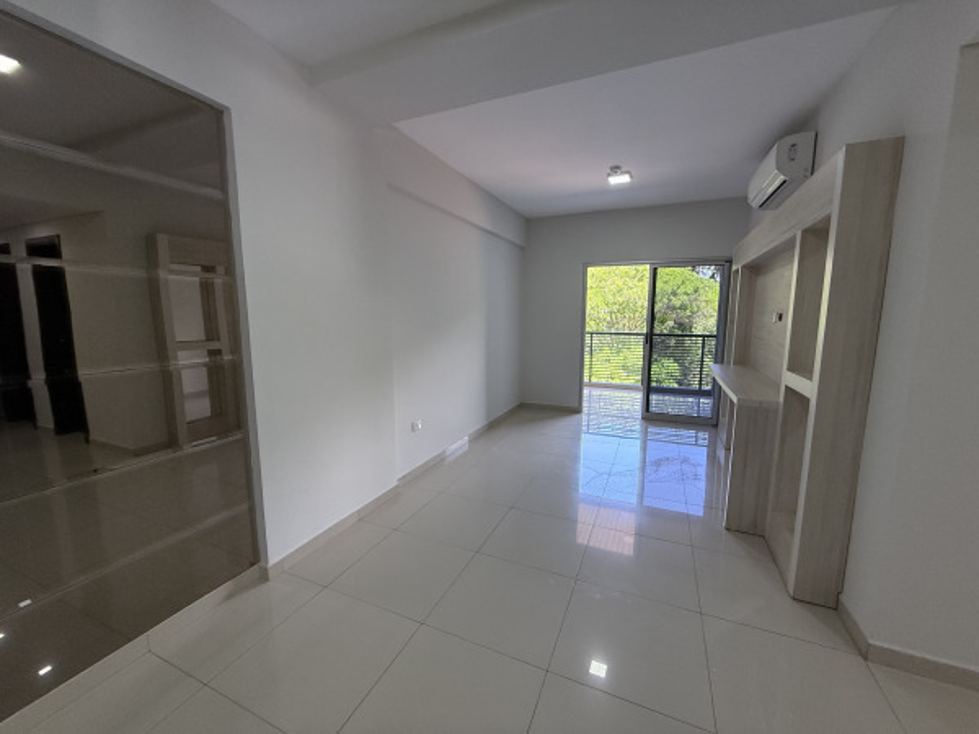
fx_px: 396
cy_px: 367
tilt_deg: -8.1
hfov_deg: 102.1
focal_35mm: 14
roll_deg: -0.6
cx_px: 490
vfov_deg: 85.7
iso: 160
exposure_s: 1/99
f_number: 2.2
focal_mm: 2.22
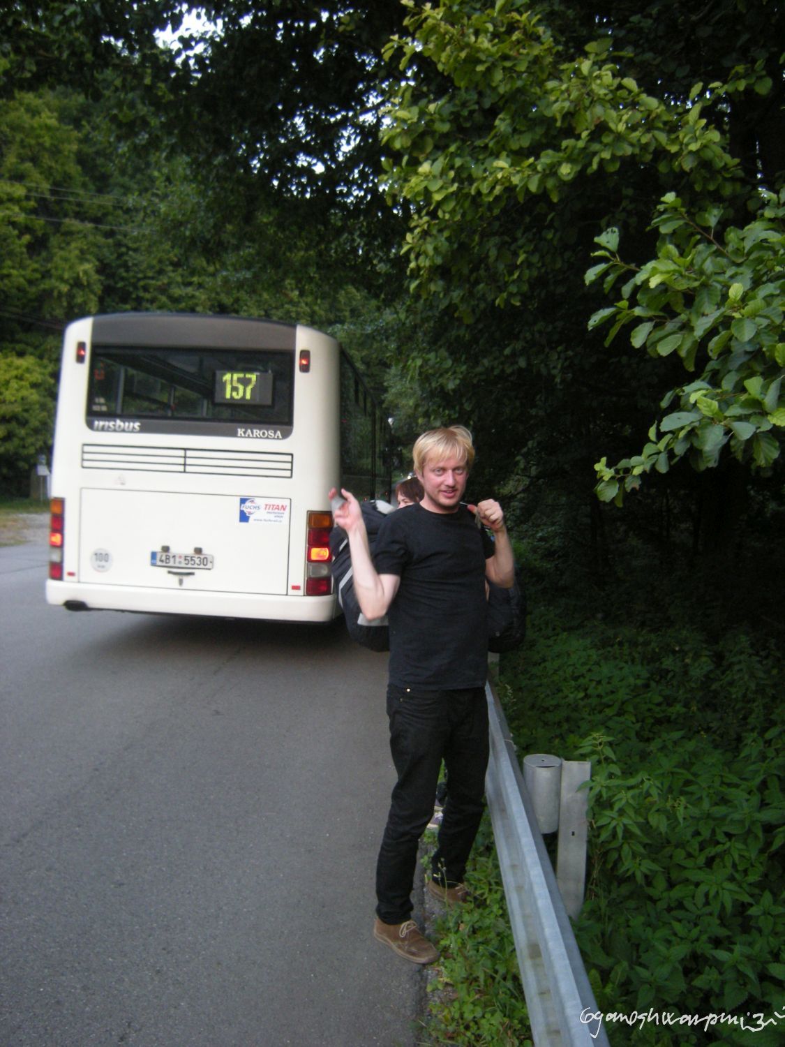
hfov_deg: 49.7
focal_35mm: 28
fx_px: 847
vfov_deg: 63.4
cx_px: 392
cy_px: 524
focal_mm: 4.7
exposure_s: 1/77
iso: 209
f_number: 2.8
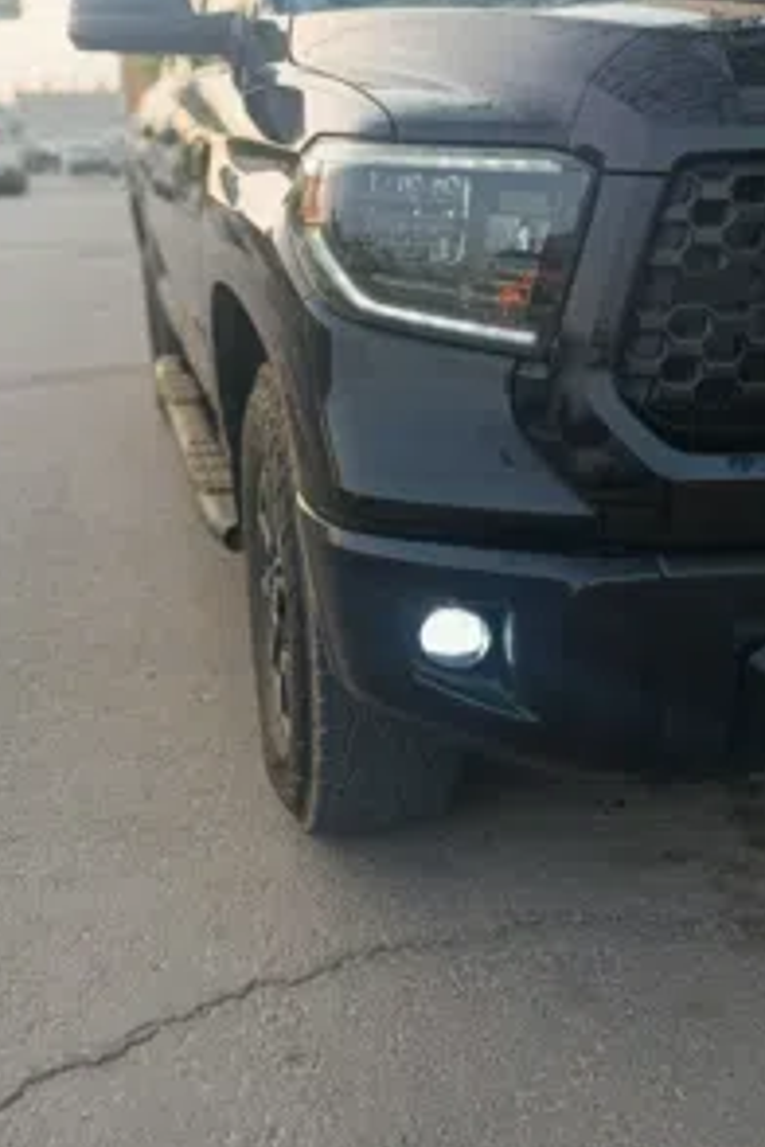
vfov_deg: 55.8
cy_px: 550
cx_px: 367
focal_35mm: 34
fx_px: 1084
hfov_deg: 38.9
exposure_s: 1/100
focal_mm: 5.31
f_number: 1.7
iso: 125
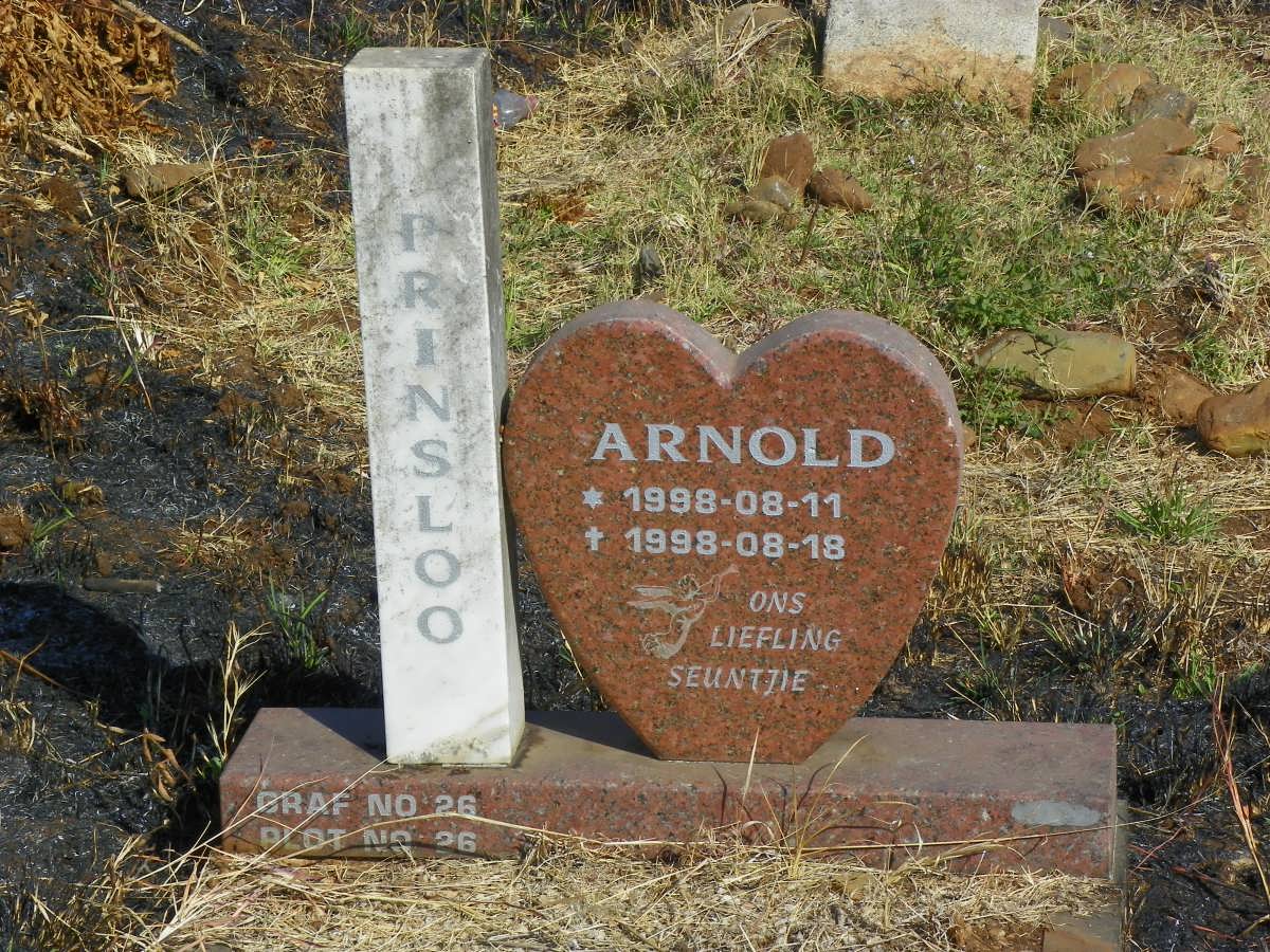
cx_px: 635
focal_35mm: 114
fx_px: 4182
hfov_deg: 17.3
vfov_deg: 13.0
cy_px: 476
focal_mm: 20.2
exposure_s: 1/250
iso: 64
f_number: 5.6
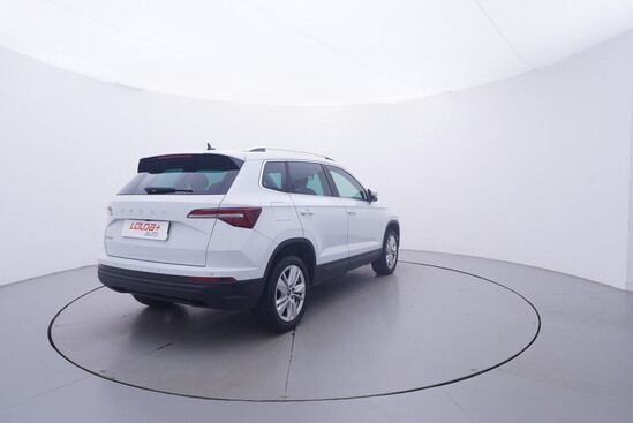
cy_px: 212
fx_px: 396
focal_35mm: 22
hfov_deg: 77.3
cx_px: 316
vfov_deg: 56.2
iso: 200
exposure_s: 1/80
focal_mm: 15
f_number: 5
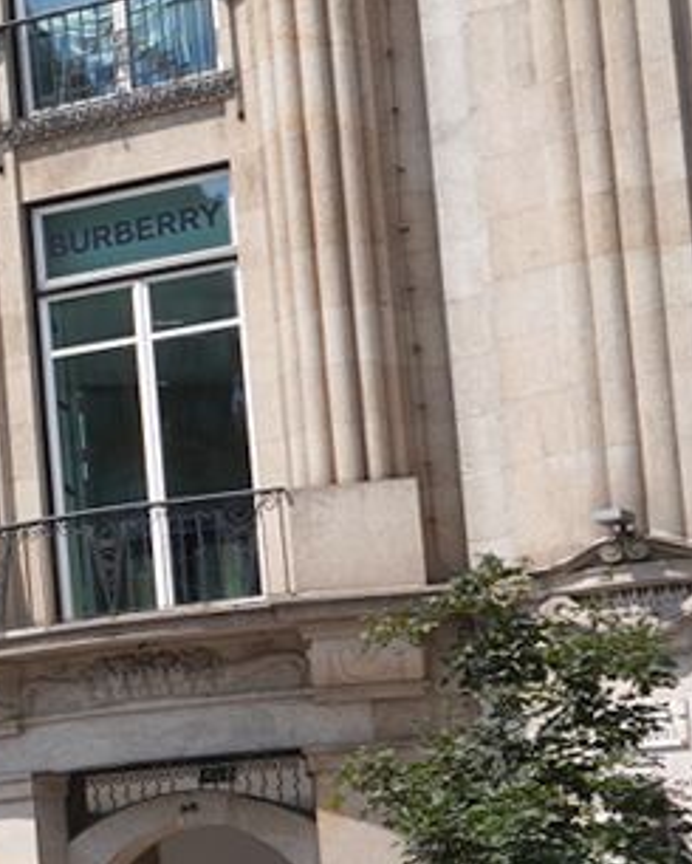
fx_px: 3761
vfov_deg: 13.1
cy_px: 658
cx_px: -1511
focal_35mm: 147
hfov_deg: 8.5
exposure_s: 1/100
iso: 100
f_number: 16
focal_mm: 24
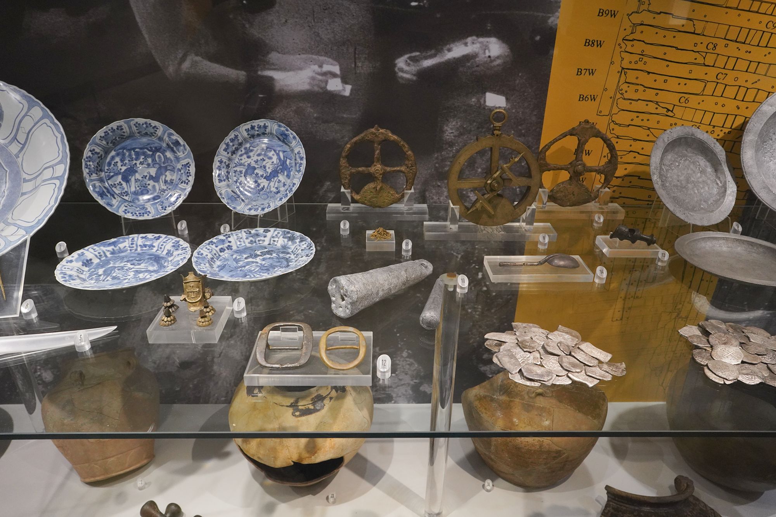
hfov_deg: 73.7
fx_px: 517
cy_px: 258
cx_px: 388
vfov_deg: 53.1
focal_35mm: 24
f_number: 7.1
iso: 3200
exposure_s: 1/80
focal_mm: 24
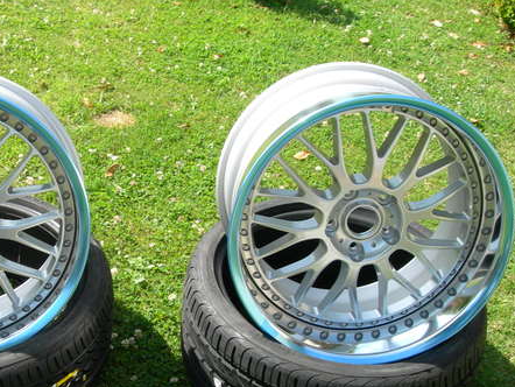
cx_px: 168
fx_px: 819
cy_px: 251
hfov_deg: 34.6
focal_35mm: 55
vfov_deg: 26.5
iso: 50
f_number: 4.8
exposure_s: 1/175
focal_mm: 7.8
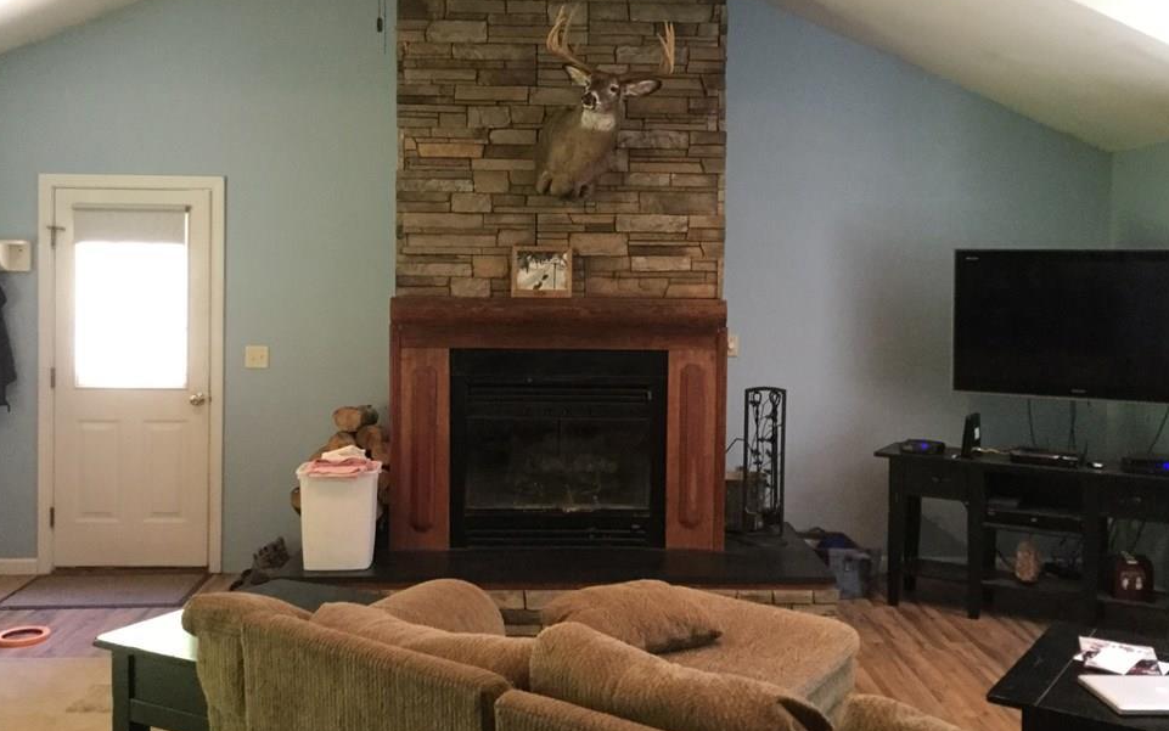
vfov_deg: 36.2
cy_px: 298
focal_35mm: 35
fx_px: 1115
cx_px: 611
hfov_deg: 55.3
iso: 250
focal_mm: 3.3
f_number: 2.4
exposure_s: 1/30
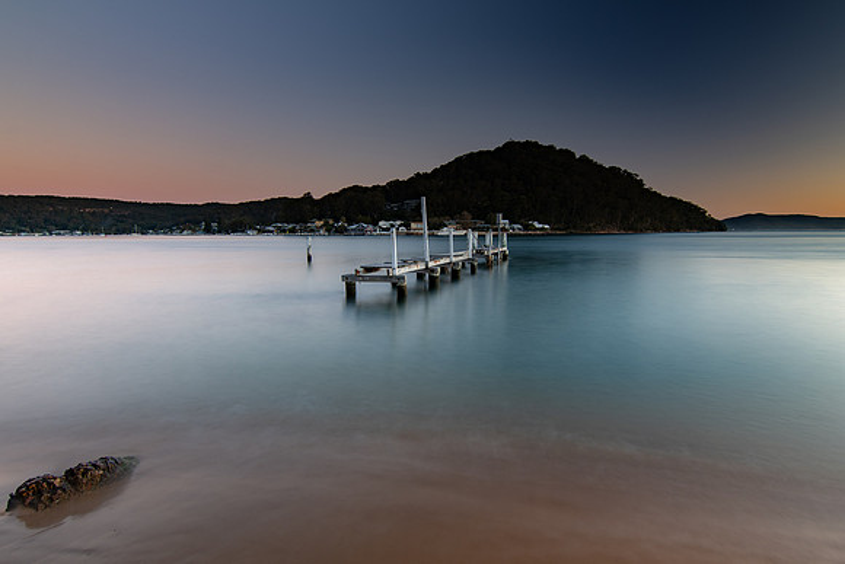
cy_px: 282
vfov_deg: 57.9
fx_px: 510
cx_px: 422
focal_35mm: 22
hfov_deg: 79.3
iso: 100
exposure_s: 25
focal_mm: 14
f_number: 7.1
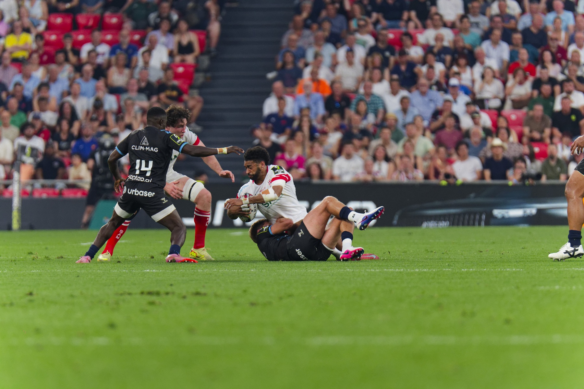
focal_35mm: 450
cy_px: 194
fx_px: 7298
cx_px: 292
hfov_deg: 4.6
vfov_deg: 3.1
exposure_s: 1/1250
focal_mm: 300
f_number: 2.8
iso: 1000
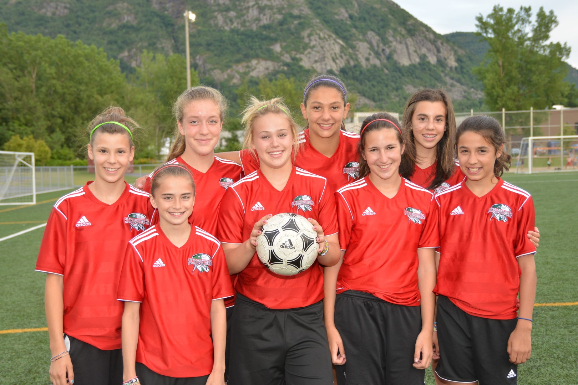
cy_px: 192
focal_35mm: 48
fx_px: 771
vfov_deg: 28.1
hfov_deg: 41.1
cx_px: 289
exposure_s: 1/100
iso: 500
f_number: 5.6
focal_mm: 48
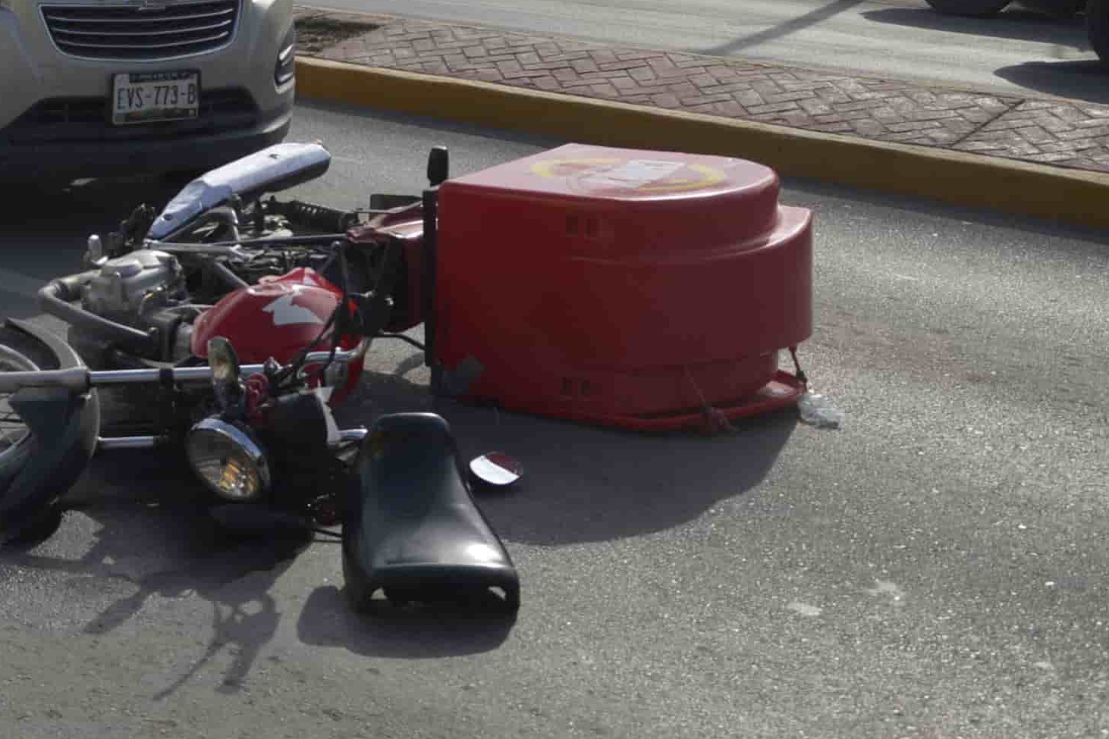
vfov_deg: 18.0
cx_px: 68
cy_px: 1
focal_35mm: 74
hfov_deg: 26.3
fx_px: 2280
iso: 100
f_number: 3.8
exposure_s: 1/1000
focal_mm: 24
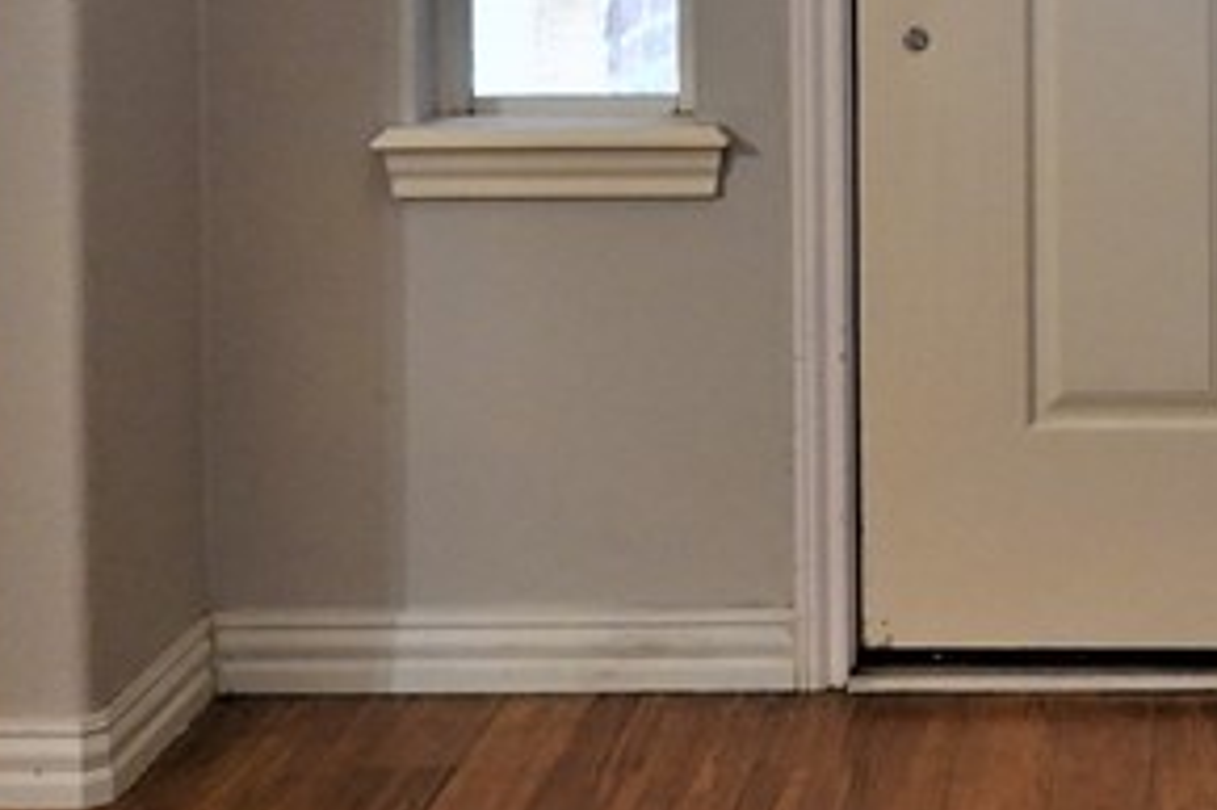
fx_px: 3041
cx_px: 1158
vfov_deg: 14.5
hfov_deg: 22.0
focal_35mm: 90
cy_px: -243
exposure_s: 1/30
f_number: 2.8
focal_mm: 9
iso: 500
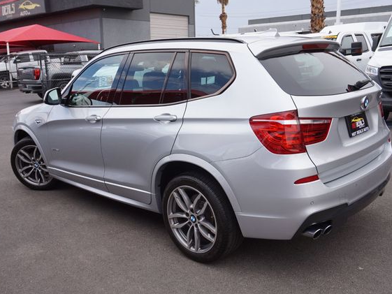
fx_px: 391
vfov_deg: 41.2
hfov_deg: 53.2
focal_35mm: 35
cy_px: 146
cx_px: 203
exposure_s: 1/100
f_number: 7.1
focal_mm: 21
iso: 100
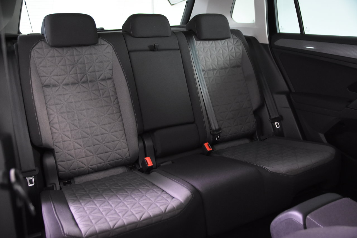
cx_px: 178
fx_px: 327
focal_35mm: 33
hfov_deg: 57.2
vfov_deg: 40.0
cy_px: 119
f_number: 3
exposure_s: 1/30
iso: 2500
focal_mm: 22
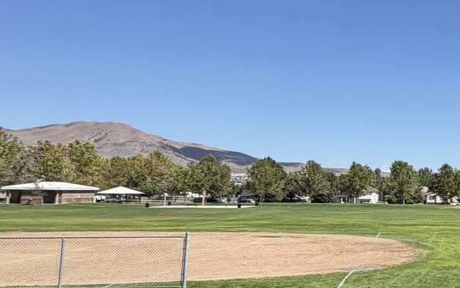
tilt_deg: +4.2
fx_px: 627
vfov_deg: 25.8
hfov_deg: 28.3
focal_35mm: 50
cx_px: 673
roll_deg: -0.1
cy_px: 149
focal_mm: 2.22
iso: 20
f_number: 2.2
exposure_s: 1/942
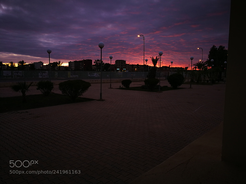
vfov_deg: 51.4
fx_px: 192
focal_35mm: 27
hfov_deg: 65.3
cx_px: 123
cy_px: 92
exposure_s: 1/30
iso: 100
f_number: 2.2
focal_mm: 3.95
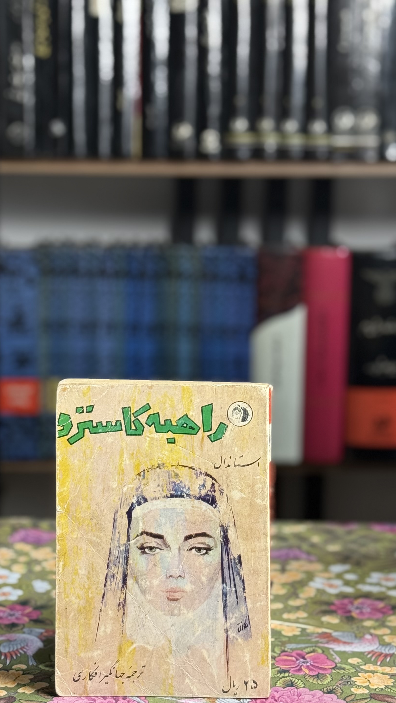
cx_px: 172
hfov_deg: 16.5
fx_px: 1362
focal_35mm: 73
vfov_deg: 29.0
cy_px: 349
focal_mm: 6.76
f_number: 1.78
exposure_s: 1/100
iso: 80
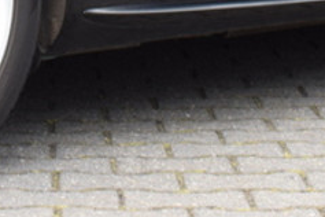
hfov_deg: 8.5
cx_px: -74
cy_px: -372
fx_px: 2157
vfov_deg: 5.5
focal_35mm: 239
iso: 400
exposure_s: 1/200
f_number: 7.1
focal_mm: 27
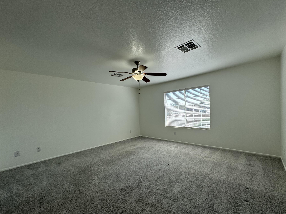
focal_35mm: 15
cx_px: 151
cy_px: 114
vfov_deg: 81.6
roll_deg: +2.7
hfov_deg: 98.1
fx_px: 124
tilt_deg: -2.6
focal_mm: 2.22
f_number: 2.2
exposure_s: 1/479
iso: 40
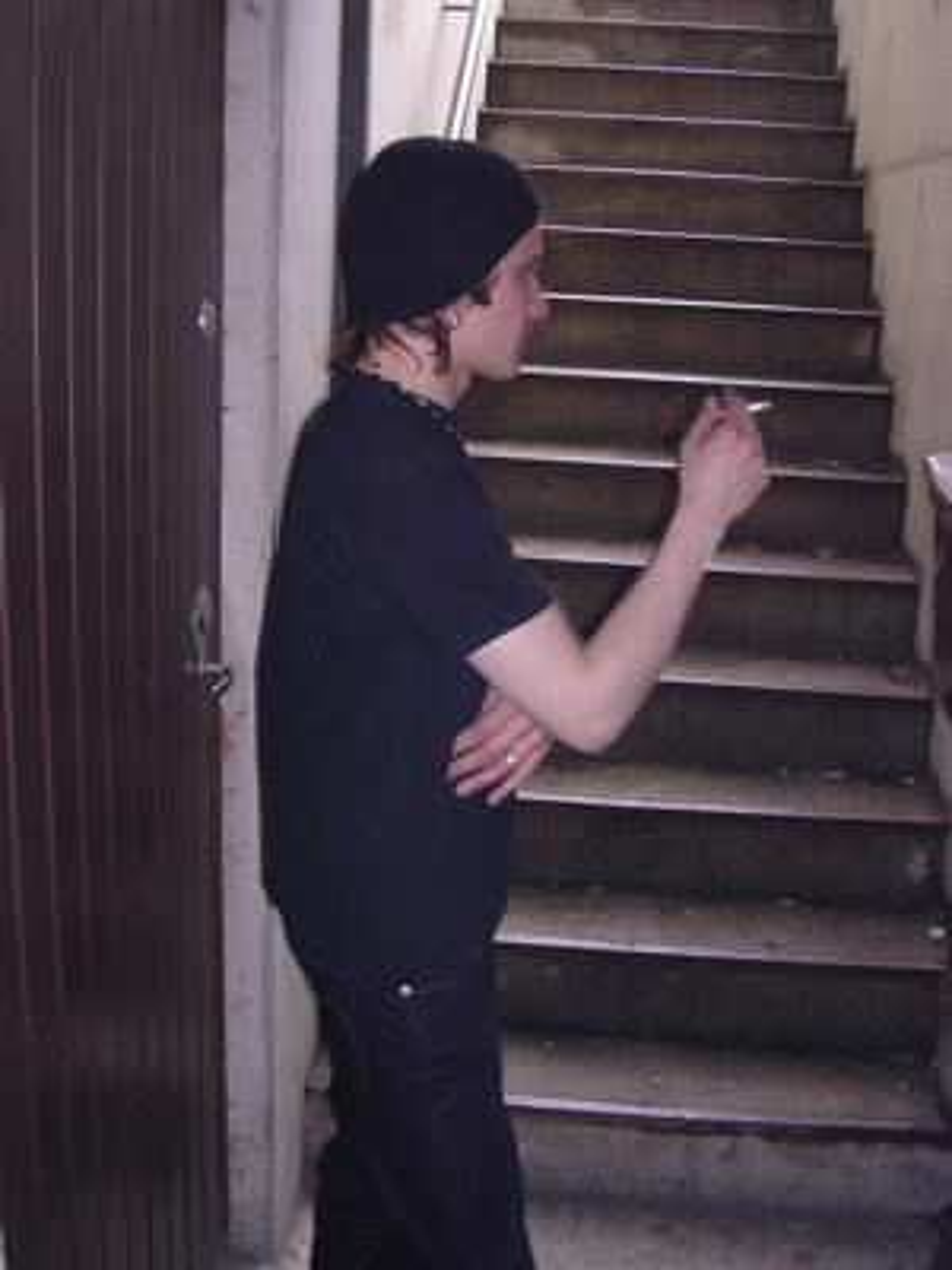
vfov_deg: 49.0
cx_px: 476
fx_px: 1393
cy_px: 635
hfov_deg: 37.7
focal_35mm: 38
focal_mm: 5.8
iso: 100
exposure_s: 1/60.1
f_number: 2.8
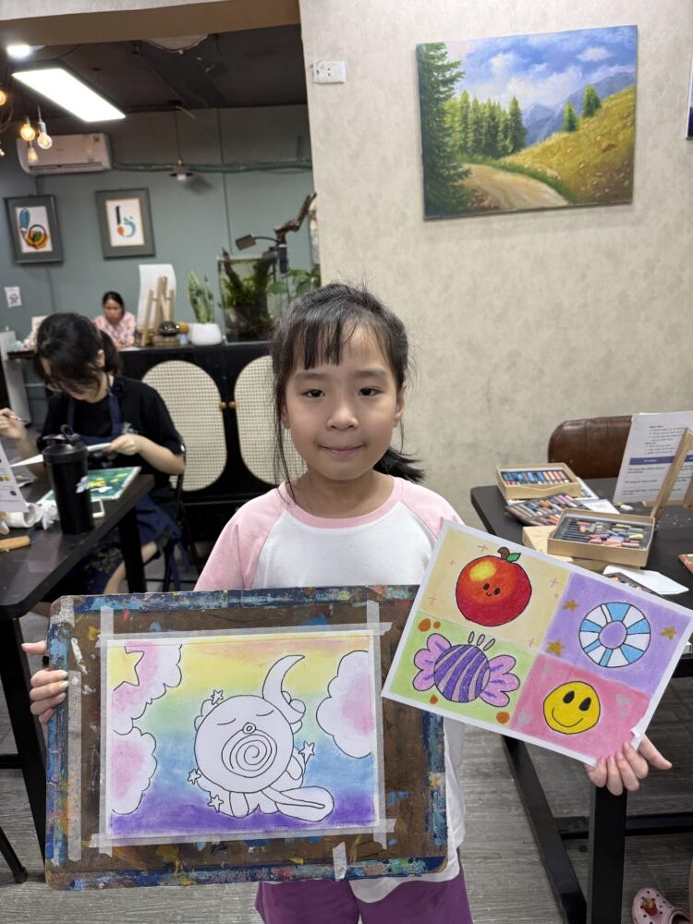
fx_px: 641
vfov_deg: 71.6
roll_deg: +3.5
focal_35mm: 24
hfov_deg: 56.8
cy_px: 462
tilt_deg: -15.0
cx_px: 346
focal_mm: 6.76
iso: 160
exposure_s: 1/100
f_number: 1.78
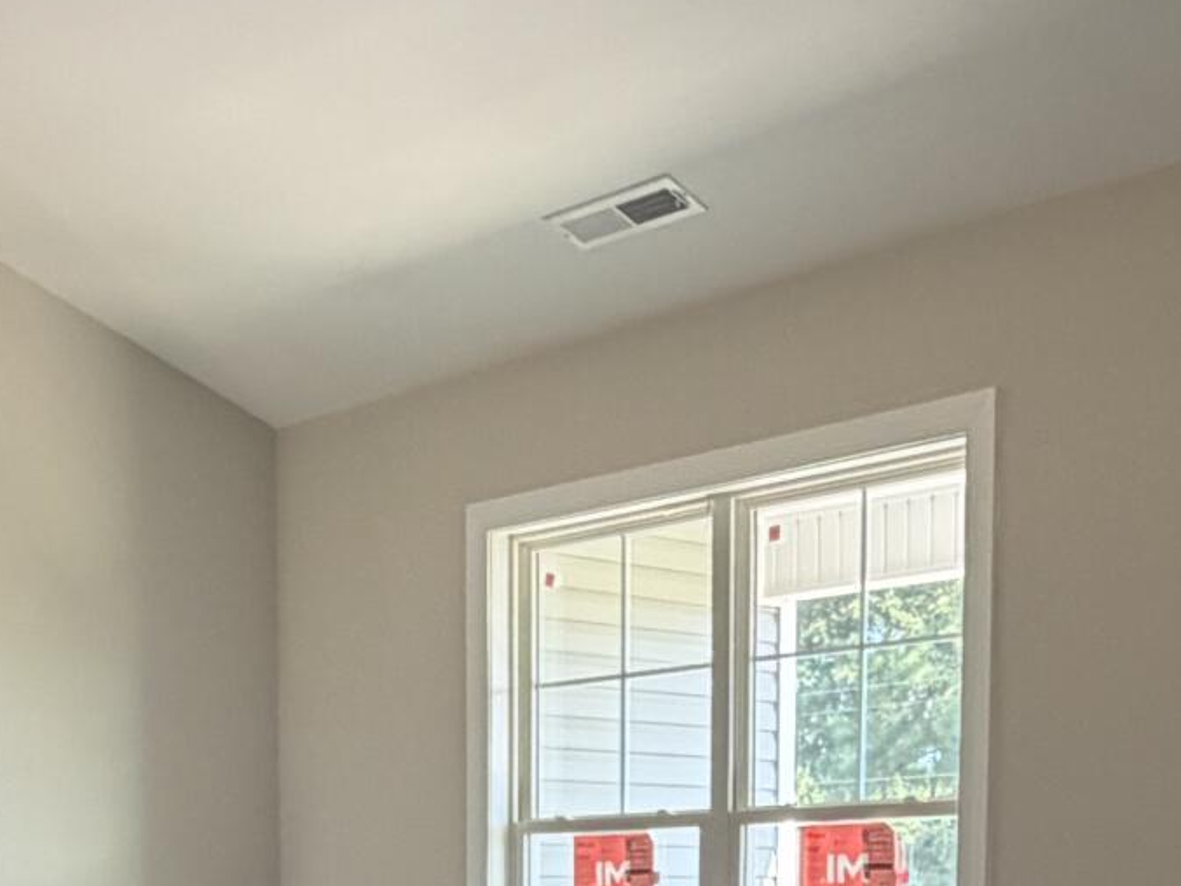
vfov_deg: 21.5
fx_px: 2116
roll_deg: +1.1
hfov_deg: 31.0
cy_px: 1134
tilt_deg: -5.3
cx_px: 427
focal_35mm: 62
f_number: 2.2
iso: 200
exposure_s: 1/121
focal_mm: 2.22
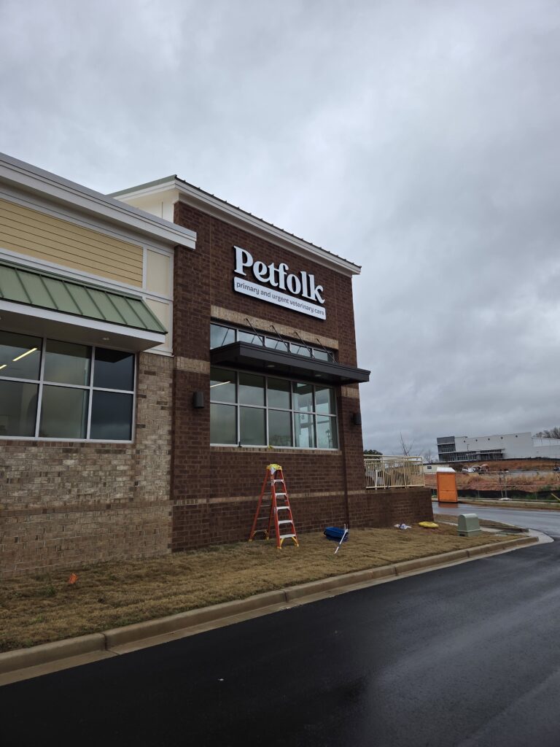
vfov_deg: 73.9
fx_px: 496
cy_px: 374
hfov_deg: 58.9
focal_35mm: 23
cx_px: 280
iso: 80
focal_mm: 5.4
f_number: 1.8
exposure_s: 1/2436
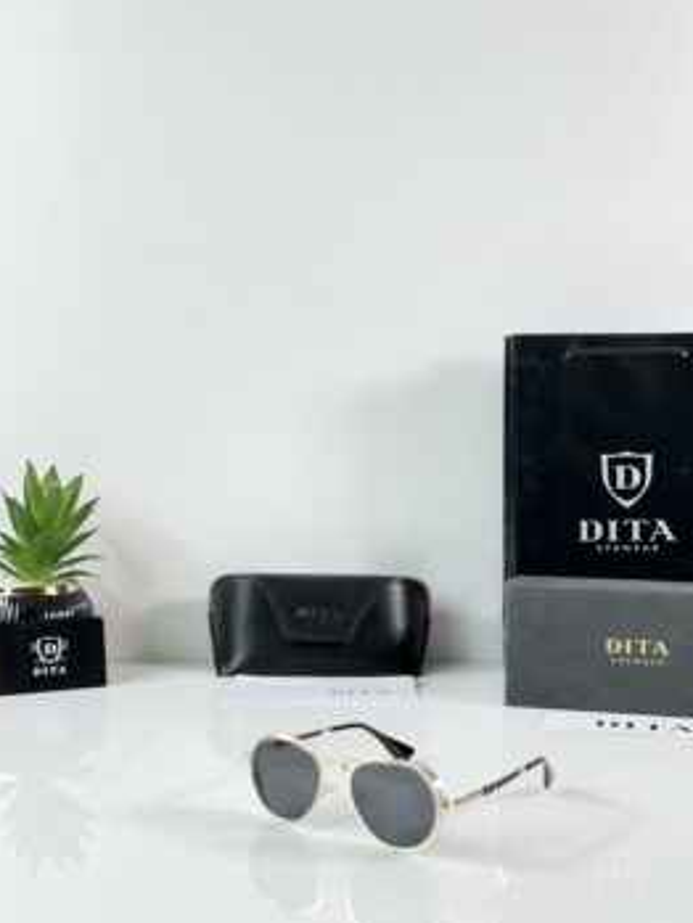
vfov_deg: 34.9
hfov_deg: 26.6
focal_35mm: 55
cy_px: 455
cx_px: 370
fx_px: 1467
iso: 80
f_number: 1.78
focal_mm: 6.86
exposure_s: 1/100
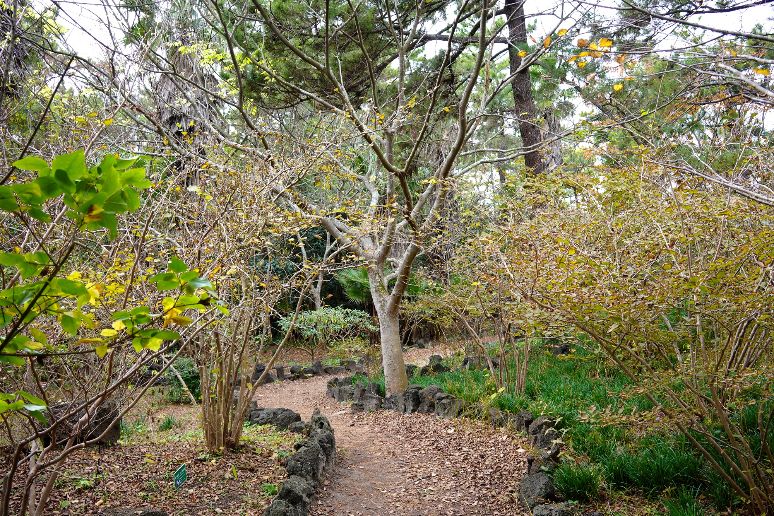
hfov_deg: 54.4
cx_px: 387
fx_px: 753
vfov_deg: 37.9
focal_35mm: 35
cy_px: 258
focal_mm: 35
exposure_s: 1/100
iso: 400
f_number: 7.1
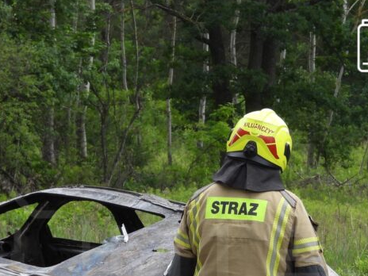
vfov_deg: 5.0
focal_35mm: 298
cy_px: 275
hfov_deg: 6.6
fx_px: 3168
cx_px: 235
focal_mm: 24.3
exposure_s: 1/320
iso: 100
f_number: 4
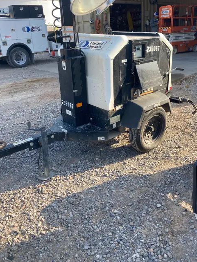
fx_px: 243
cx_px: 109
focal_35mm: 32
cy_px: 115
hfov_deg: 44.1
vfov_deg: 56.7
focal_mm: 3.99
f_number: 1.8
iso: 20
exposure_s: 1/476
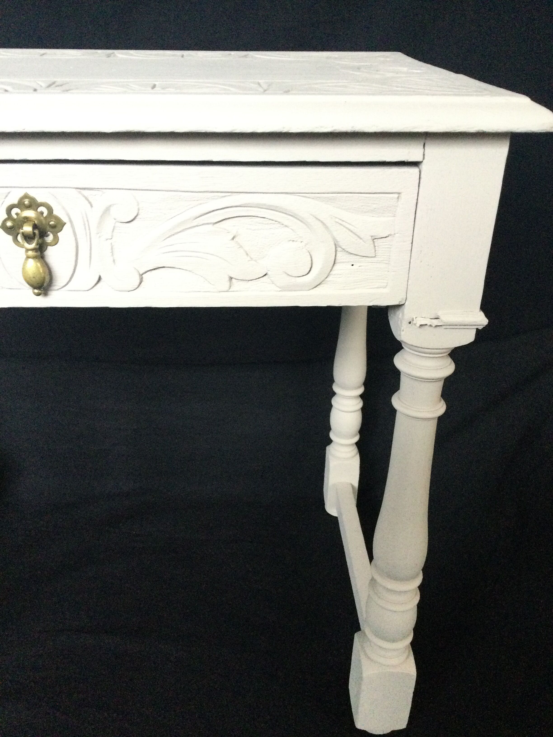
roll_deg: -0.3
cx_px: 276
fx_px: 660
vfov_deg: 58.4
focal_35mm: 31
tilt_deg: -27.3
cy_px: 368
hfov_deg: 45.4
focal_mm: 3.3
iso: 200
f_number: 2.4
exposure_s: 1/25
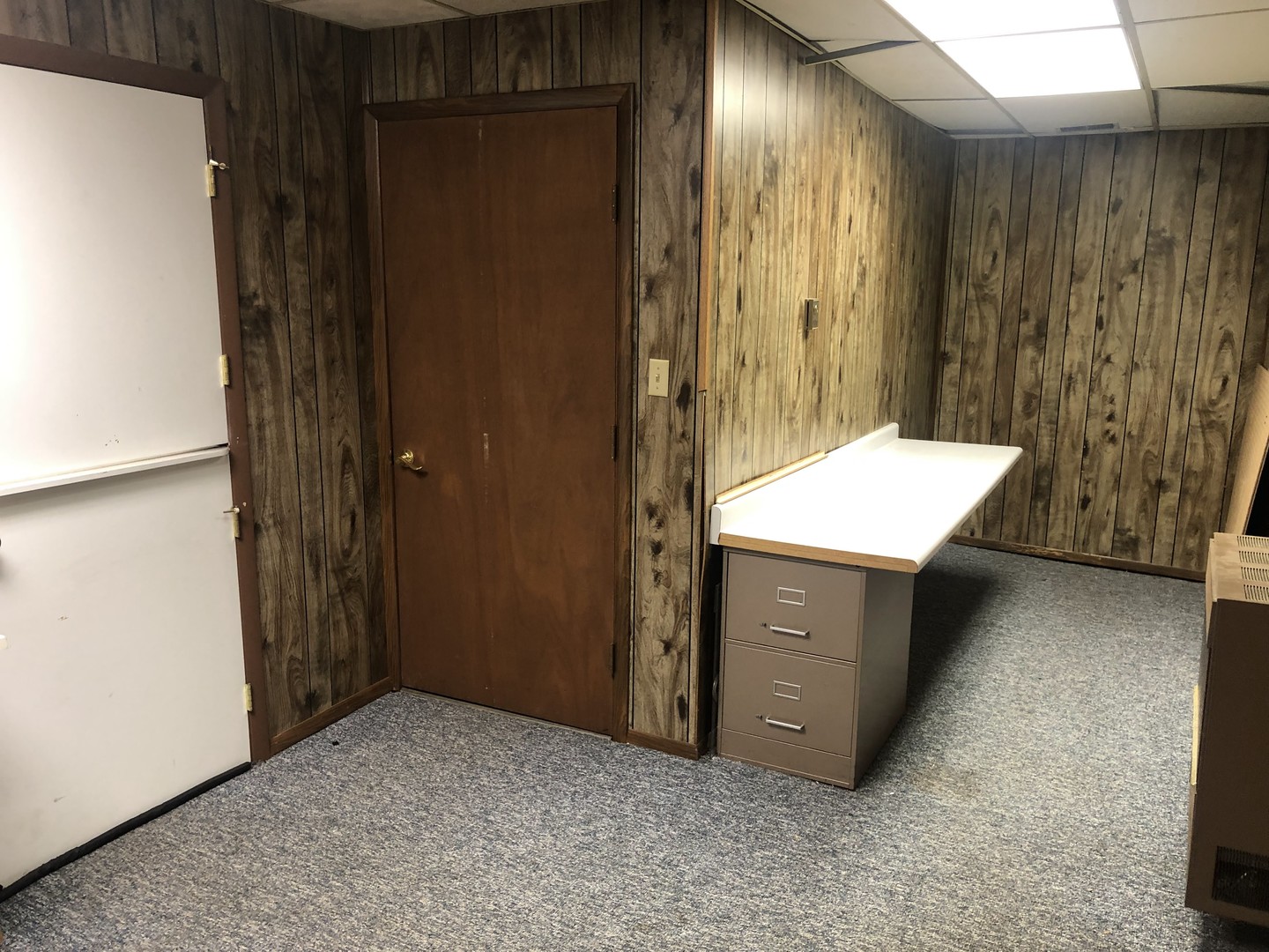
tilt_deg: -10.8
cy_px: 476
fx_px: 1026
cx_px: 634
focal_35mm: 28
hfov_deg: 63.4
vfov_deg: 49.7
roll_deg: -0.3
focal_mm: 4
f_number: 1.8
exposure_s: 1/20
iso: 40
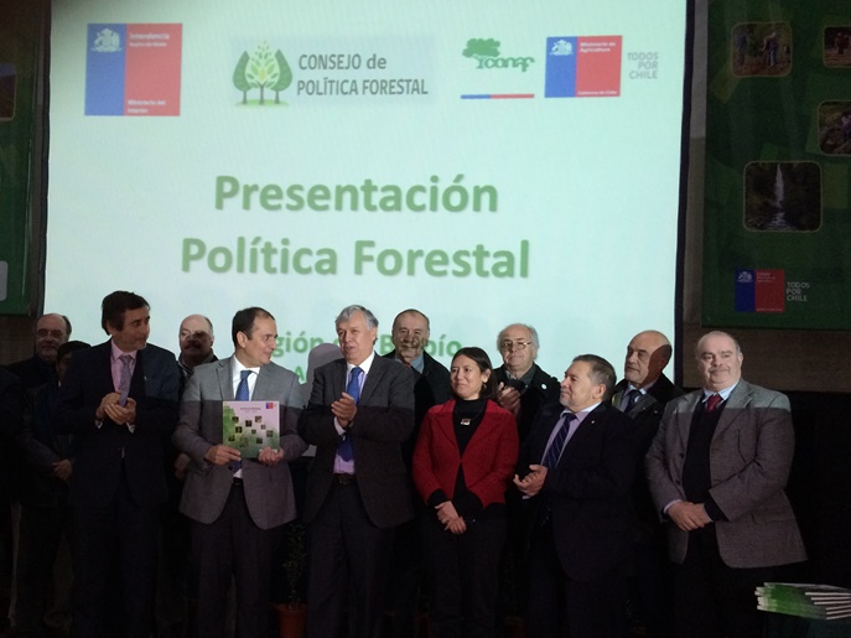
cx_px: 331
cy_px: 354
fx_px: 934
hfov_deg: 48.6
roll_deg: -1.1
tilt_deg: +5.5
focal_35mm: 38
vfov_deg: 37.7
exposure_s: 1/33
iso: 80
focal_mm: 4.15
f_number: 2.2
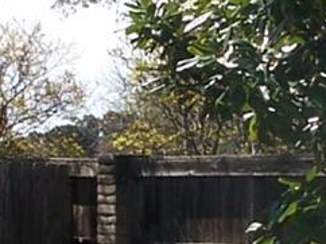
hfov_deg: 9.1
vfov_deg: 6.8
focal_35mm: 217
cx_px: 286
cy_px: 194
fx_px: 2042
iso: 80
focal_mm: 6
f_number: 4
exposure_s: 1/500
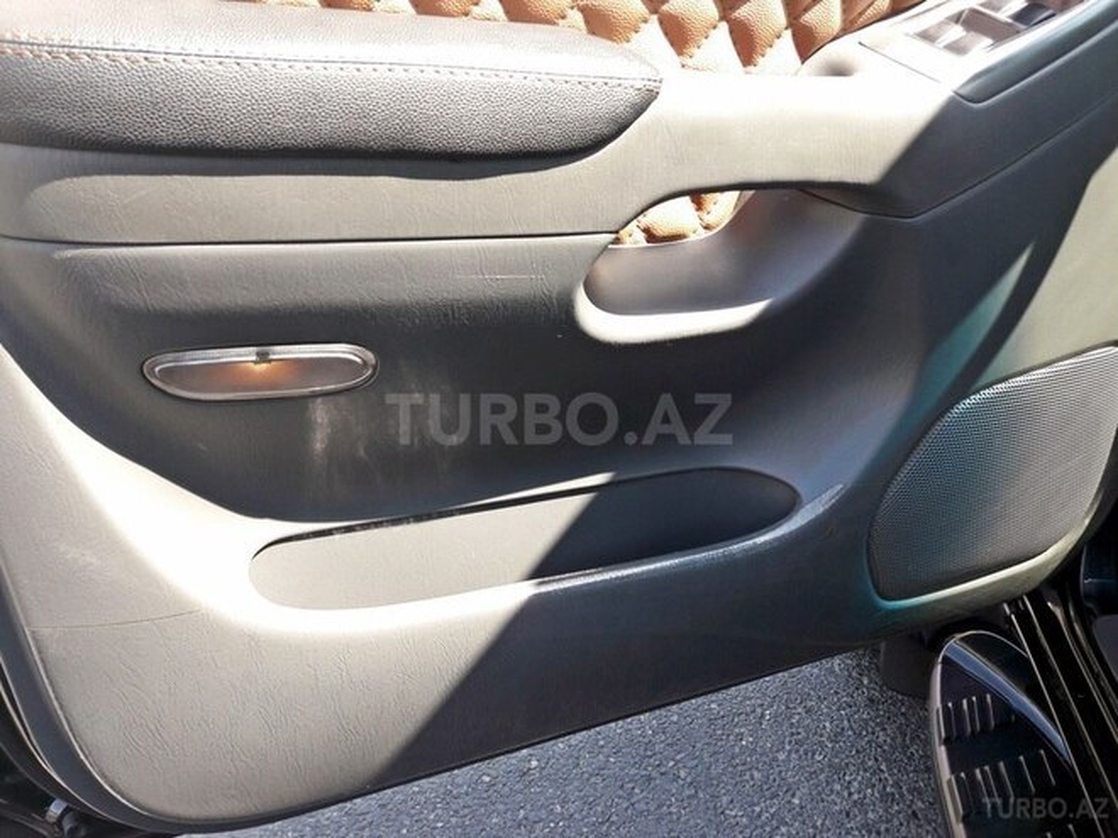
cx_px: 559
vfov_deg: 49.7
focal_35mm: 28
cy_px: 419
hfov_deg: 63.4
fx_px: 904
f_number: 1.9
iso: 40
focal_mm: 3.7
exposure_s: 1/138
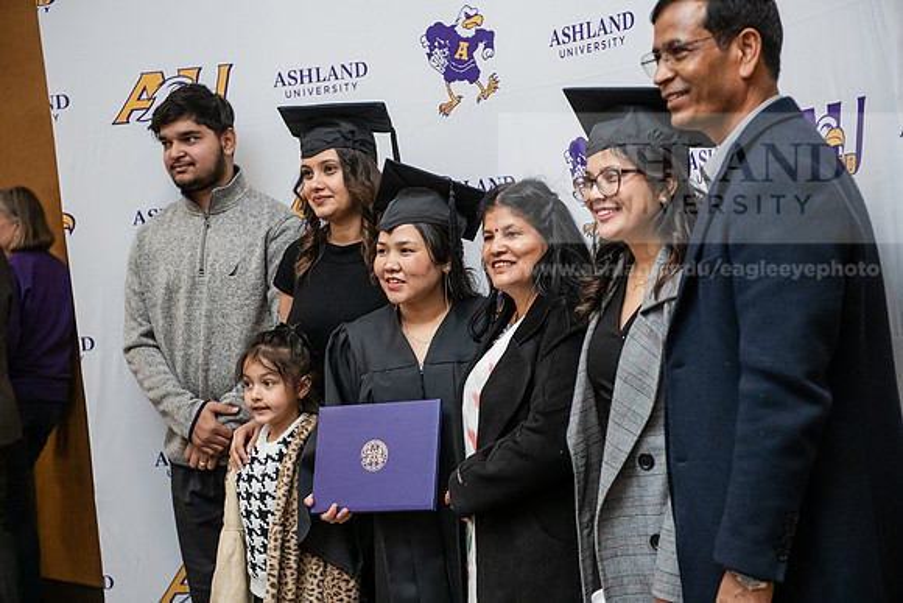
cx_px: 452
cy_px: 302
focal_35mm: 62
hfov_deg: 32.4
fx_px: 1555
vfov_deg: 21.9
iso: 2500
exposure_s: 1/160
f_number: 3.5
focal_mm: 62
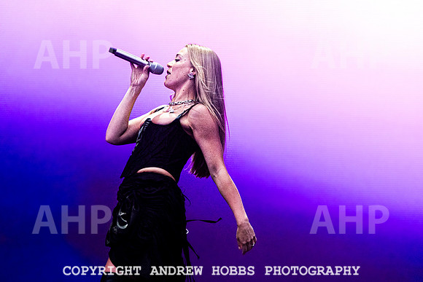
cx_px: 222
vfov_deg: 5.4
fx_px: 2987
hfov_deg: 8.1
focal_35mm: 254
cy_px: 204
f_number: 4.5
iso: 640
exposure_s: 1/5000
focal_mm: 165
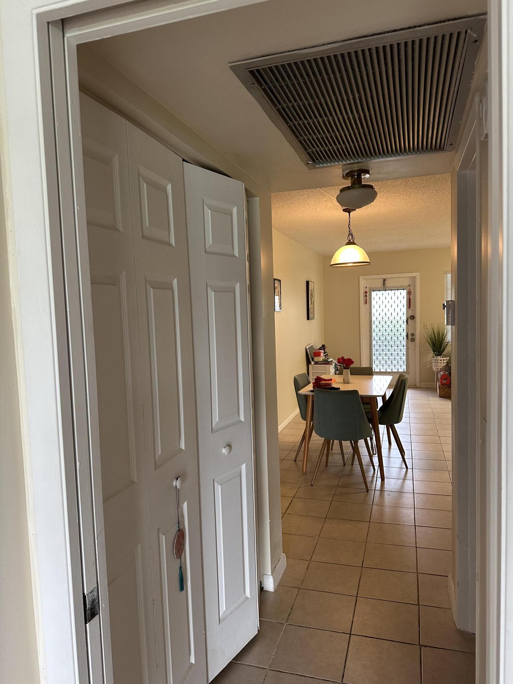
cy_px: 342
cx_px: 256
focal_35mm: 24
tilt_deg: -2.9
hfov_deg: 56.8
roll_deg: +0.6
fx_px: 474
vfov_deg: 71.6
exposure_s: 1/60
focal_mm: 6.86
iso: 250
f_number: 1.78
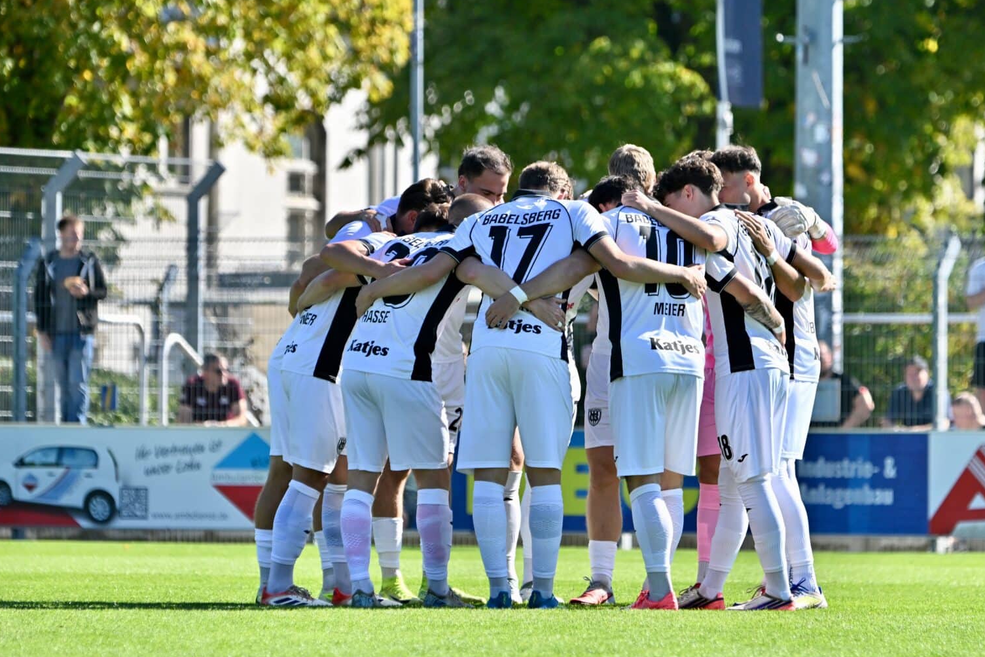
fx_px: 10423
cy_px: 419
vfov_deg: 3.6
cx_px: 590
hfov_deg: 5.4
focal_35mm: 381
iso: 400
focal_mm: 280
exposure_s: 1/1600
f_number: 5.6
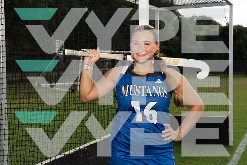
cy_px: 82
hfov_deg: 35.6
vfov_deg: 24.2
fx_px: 384
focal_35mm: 56
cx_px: 124
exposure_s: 1/250
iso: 125
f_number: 8
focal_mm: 56
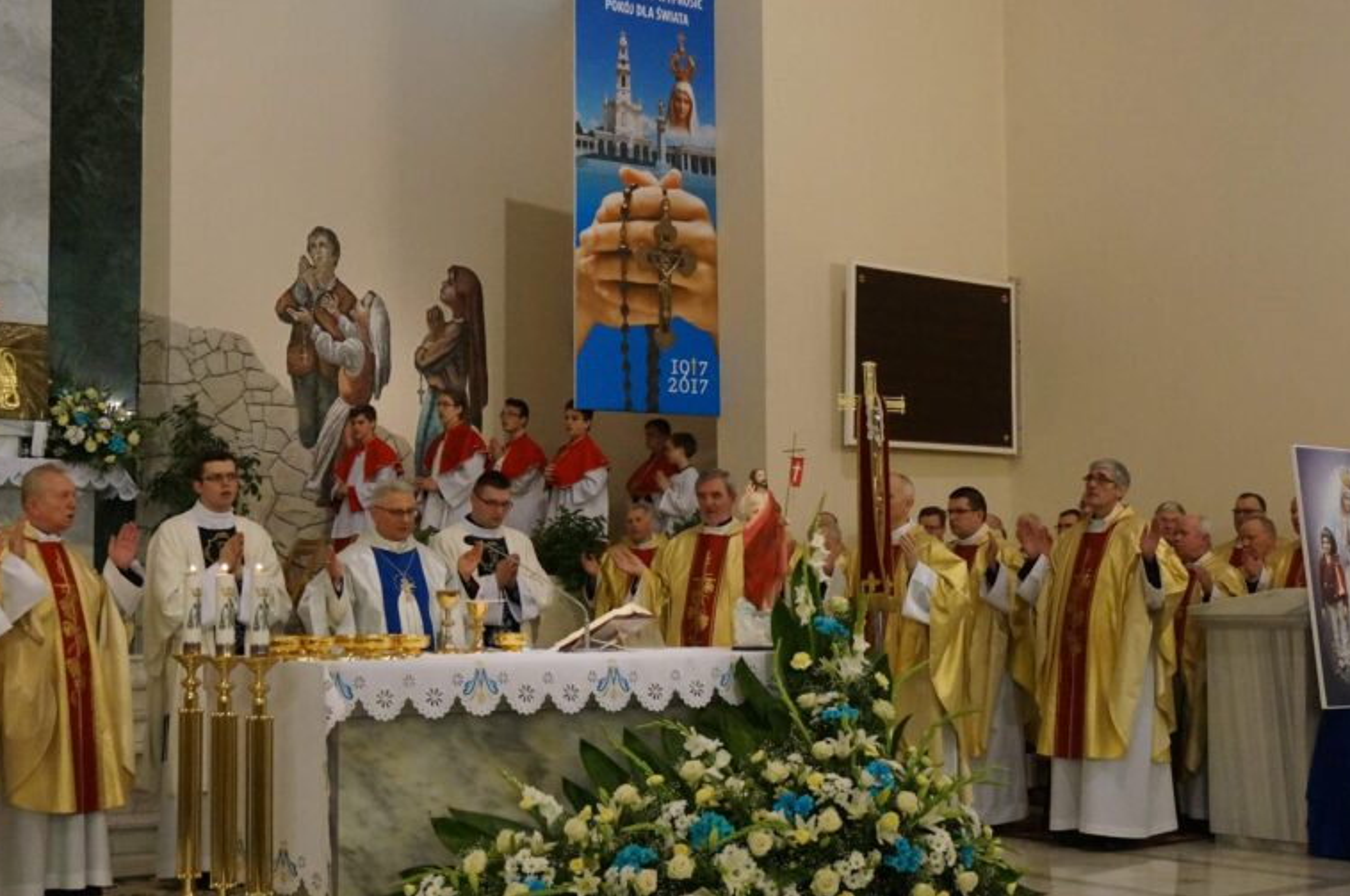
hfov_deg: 39.1
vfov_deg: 26.6
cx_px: 630
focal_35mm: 51
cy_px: 490
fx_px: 1897
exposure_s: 1/160
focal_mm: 25
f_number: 4.5
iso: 3200
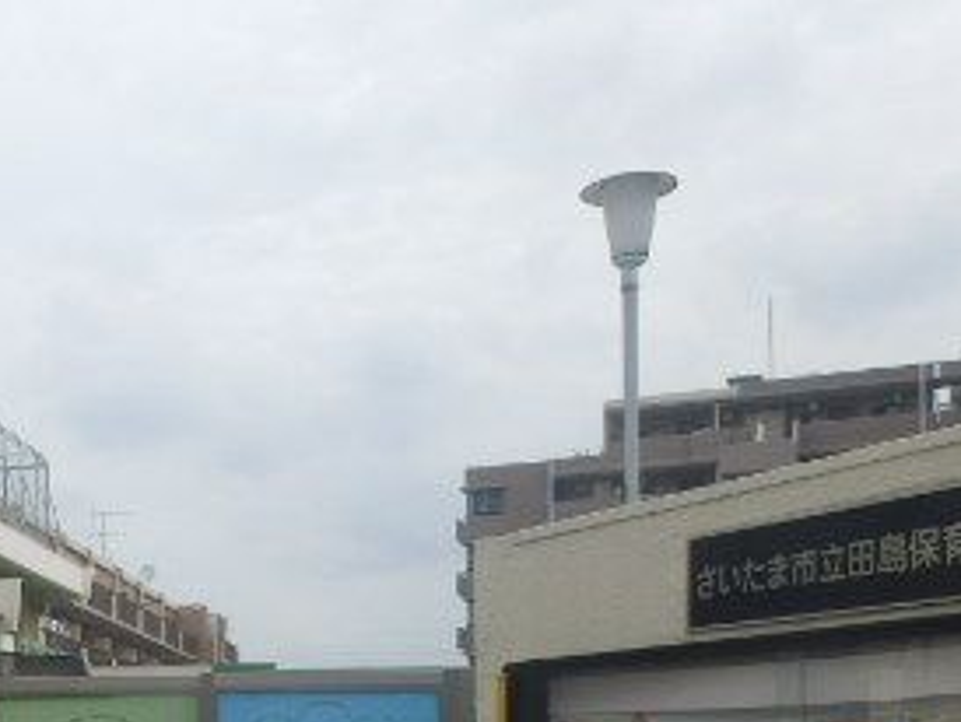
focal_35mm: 56
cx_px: -14
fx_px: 1556
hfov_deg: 31.6
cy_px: 697
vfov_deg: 25.1
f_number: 7.9
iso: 80
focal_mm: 4.2
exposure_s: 1/200
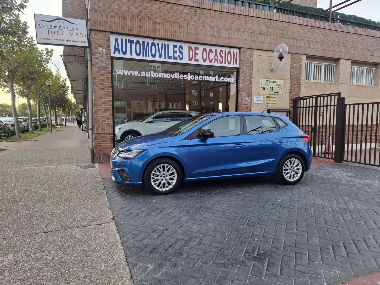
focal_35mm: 23
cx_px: 190
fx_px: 252
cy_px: 142
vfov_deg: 58.9
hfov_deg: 73.9
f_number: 1.8
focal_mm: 5.54
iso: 50
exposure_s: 1/208
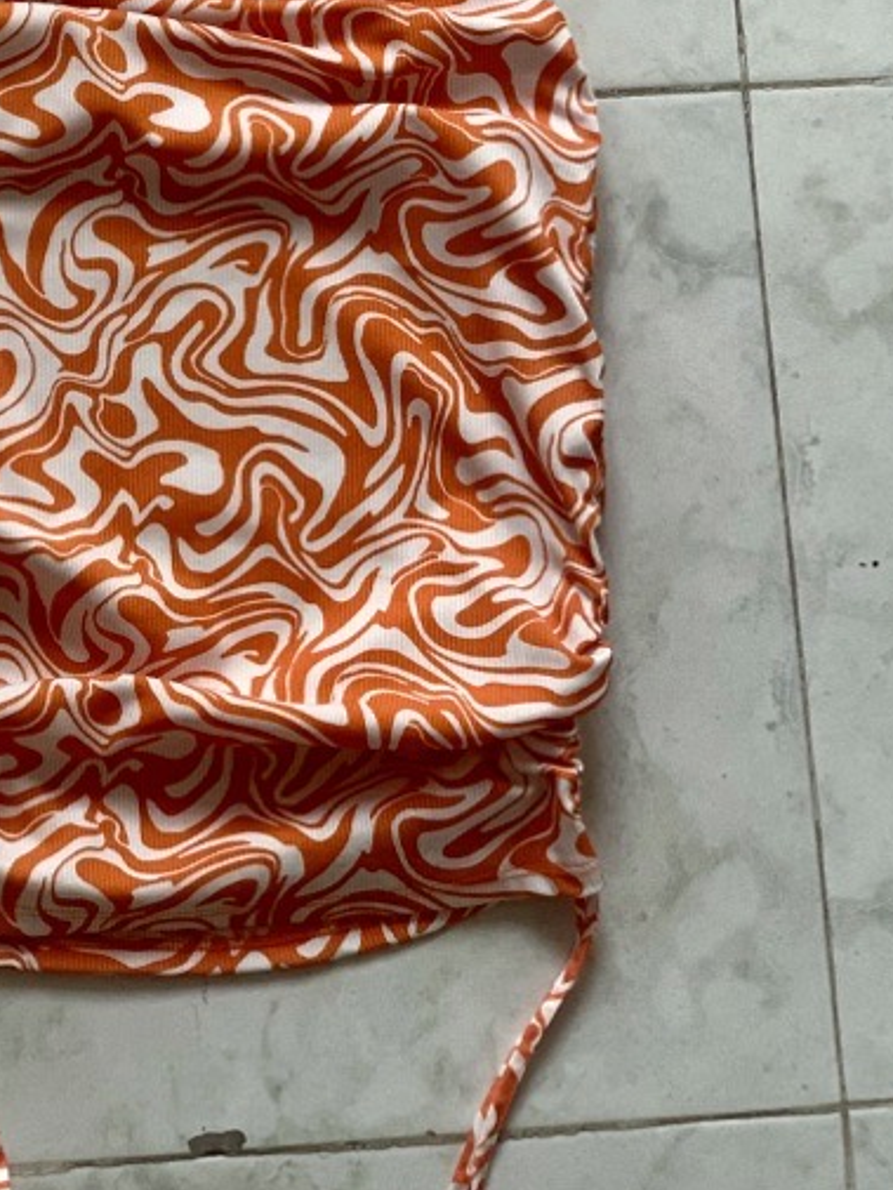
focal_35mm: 103
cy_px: 54
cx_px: 113
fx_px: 3541
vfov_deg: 18.7
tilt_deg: -77.6
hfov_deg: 14.2
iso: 125
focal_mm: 6
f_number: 2.4
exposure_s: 1/72
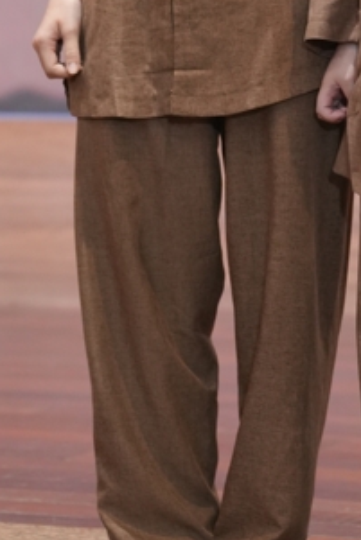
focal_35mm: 207
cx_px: 327
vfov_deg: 9.7
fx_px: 3110
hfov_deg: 6.6
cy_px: -236
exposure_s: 1/160
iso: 2000
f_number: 2.8
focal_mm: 64
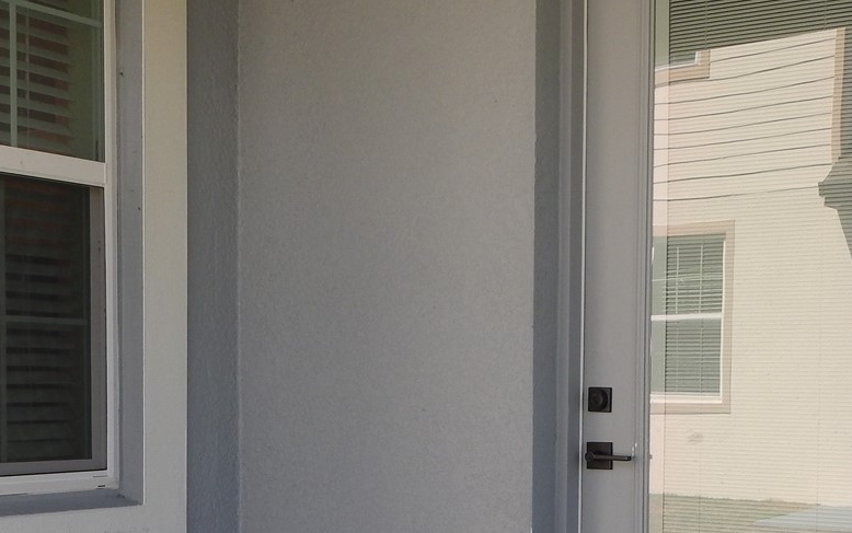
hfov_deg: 33.4
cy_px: 445
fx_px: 1417
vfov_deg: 21.0
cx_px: 500
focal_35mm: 61
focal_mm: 5
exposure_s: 1/320
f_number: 3.9
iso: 125
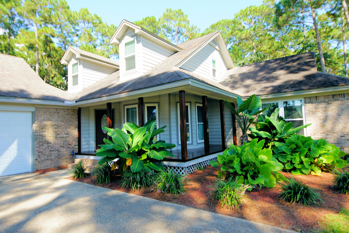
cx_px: 174
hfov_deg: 81.2
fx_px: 204
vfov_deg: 59.5
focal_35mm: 21
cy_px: 116
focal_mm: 14
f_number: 6.3
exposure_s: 1/80
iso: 100
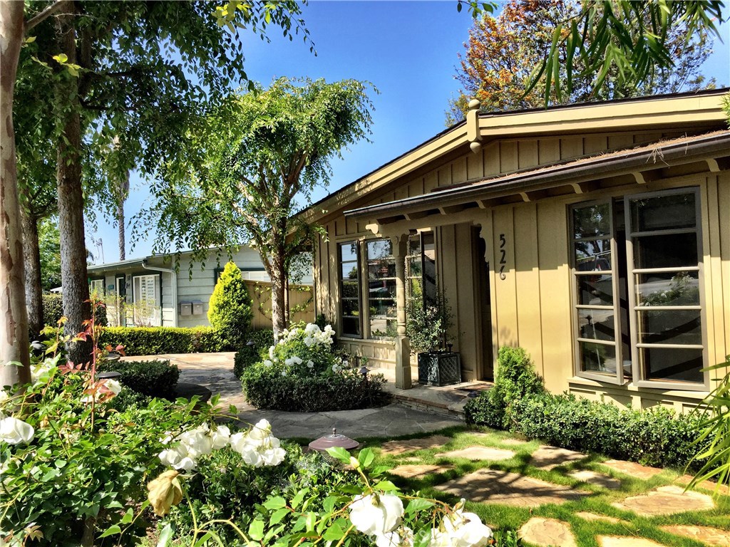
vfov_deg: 48.2
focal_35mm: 29
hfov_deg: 61.7
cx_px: 365
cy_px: 274
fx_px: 612
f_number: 2.2
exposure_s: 1/1276
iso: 32
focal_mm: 4.15
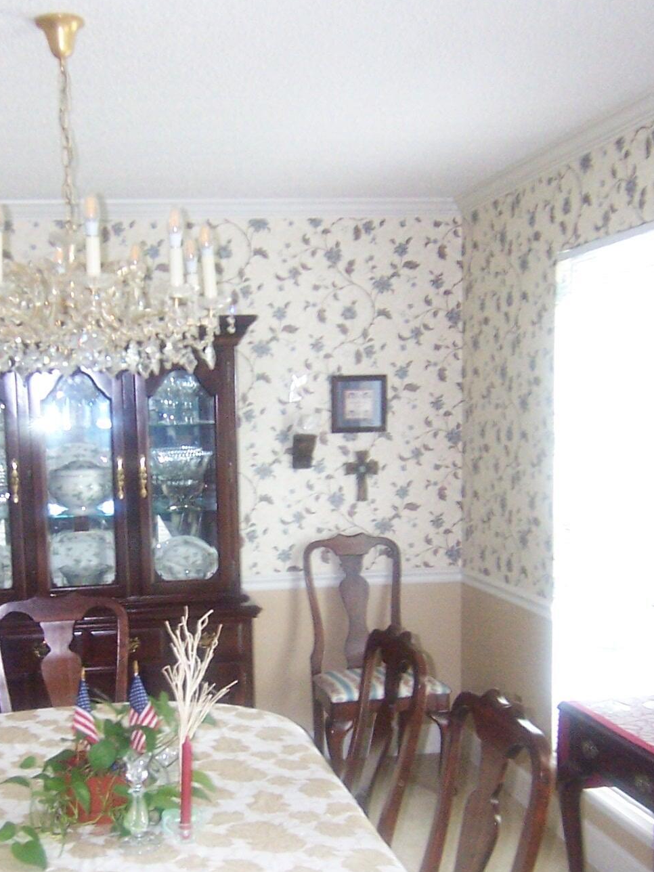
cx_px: 240
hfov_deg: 31.4
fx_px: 1159
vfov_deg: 40.8
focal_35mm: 46
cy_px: 569
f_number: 2.8
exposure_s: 1/30
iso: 200
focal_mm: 3.8
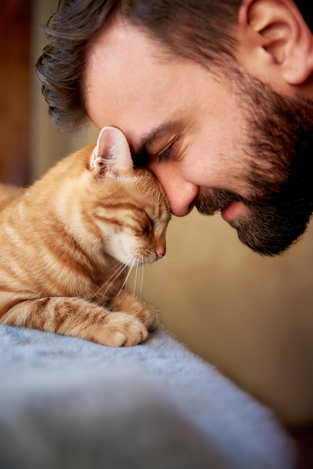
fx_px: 495
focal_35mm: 38
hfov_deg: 35.1
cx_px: 156
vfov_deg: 50.7
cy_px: 234
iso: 250
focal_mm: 38
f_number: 2.8
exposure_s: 1/400
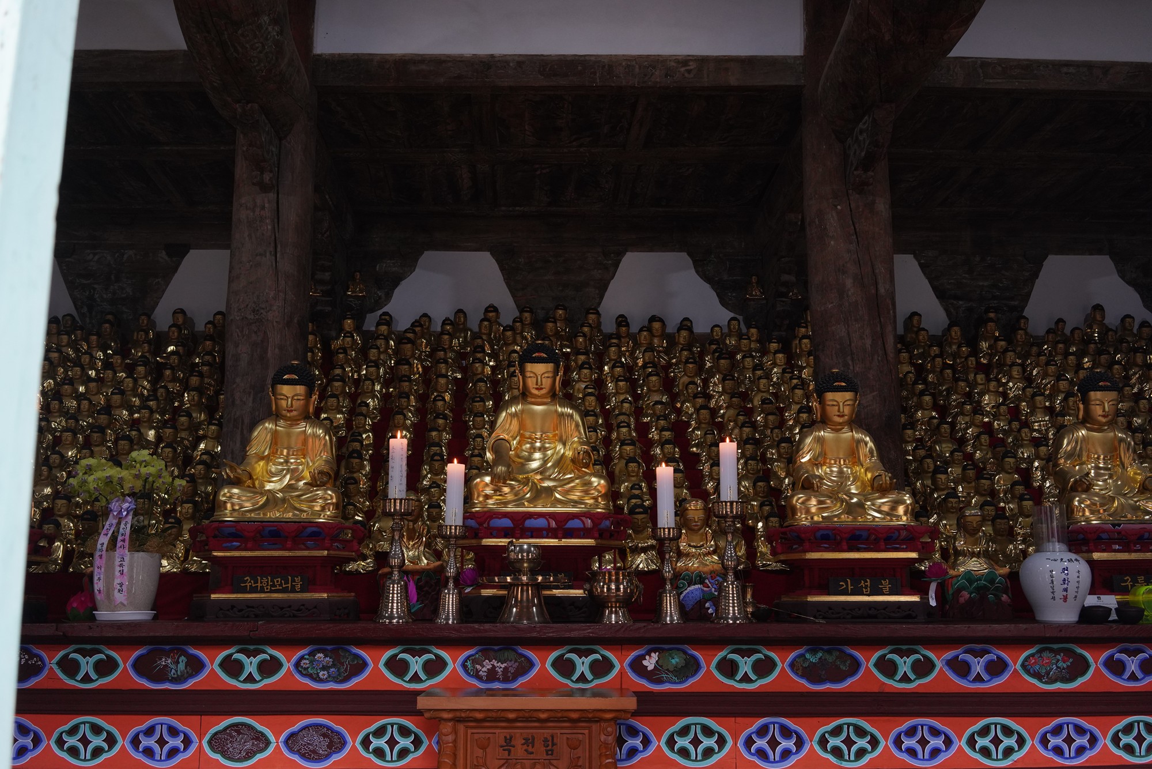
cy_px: 384
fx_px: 1120
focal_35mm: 35
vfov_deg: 37.9
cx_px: 576
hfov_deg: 54.4
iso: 1600
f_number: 6.3
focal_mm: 35
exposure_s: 1/100
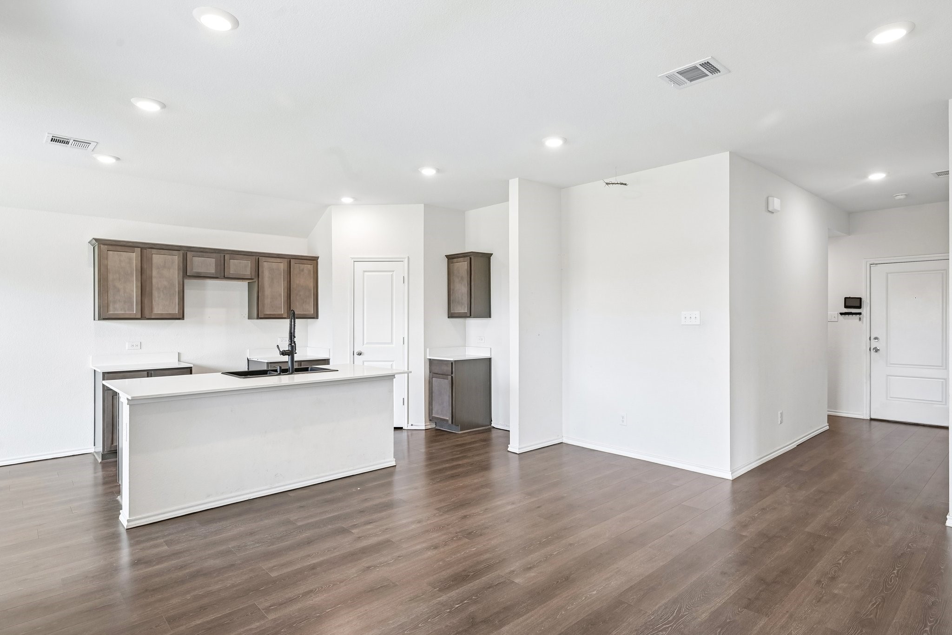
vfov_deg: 64.5
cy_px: 318
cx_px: 476
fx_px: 502
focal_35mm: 19
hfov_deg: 86.9
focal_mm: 19
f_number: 8
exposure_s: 1/25
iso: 400
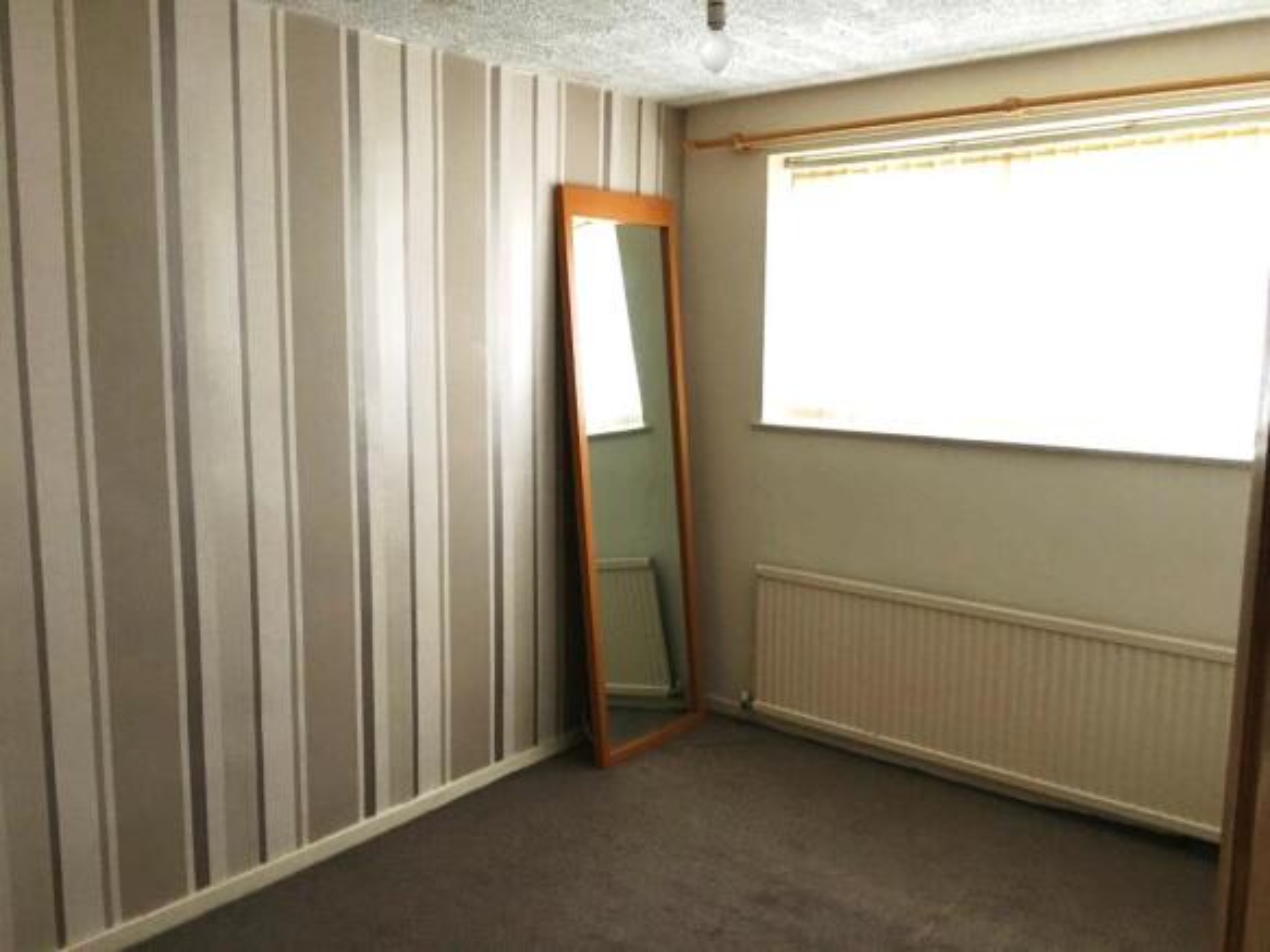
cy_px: 476
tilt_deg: -7.3
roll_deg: +1.2
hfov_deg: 61.7
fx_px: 1064
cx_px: 635
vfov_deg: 48.2
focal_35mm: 29
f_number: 2.2
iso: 160
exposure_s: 1/33
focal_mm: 4.15
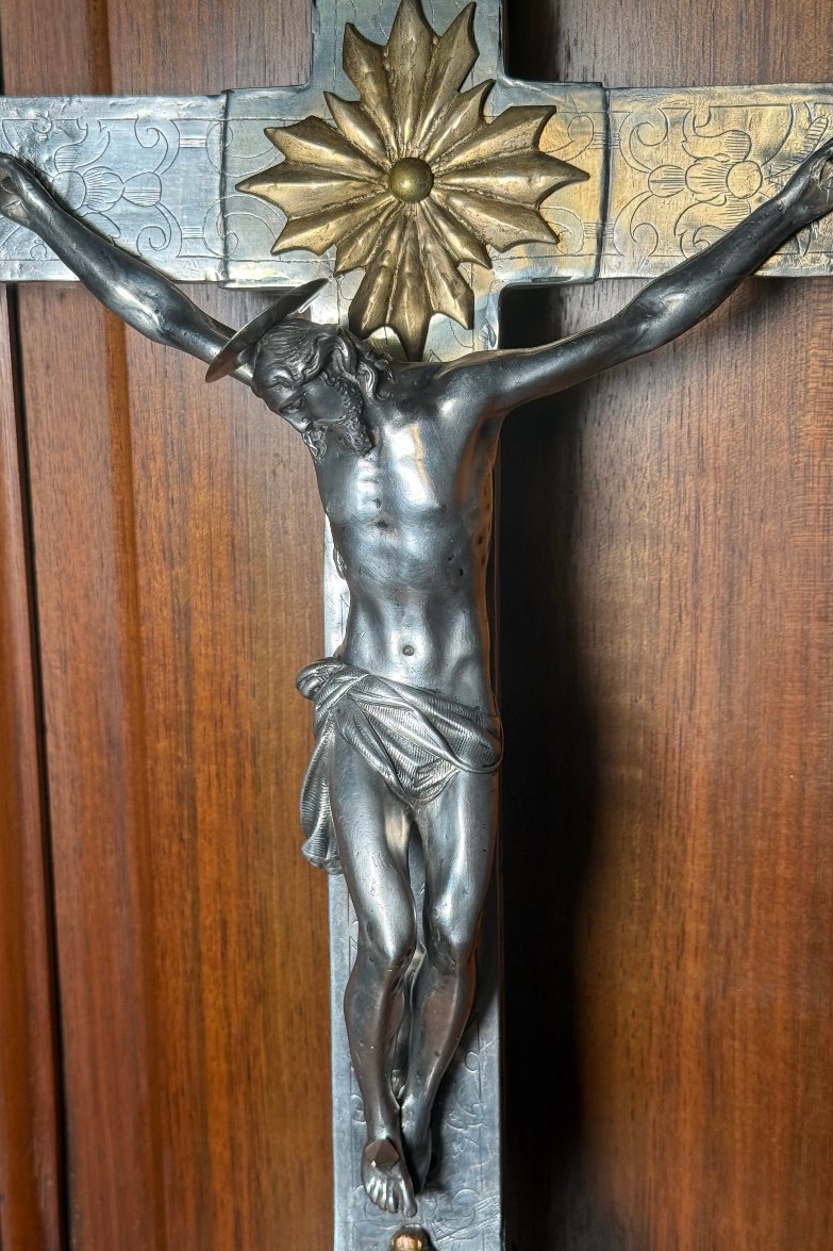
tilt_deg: -11.1
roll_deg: +0.1
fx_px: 1771
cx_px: 412
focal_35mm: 51
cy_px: 636
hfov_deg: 26.5
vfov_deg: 38.9
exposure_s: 1/152
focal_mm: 6.76
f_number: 1.78
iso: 64
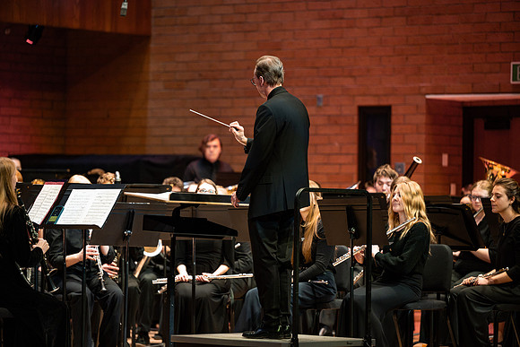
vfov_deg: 9.2
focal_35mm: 150
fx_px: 2167
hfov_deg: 13.7
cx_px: 260
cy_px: 174
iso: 2000
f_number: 2.8
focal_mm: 150
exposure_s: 1/320
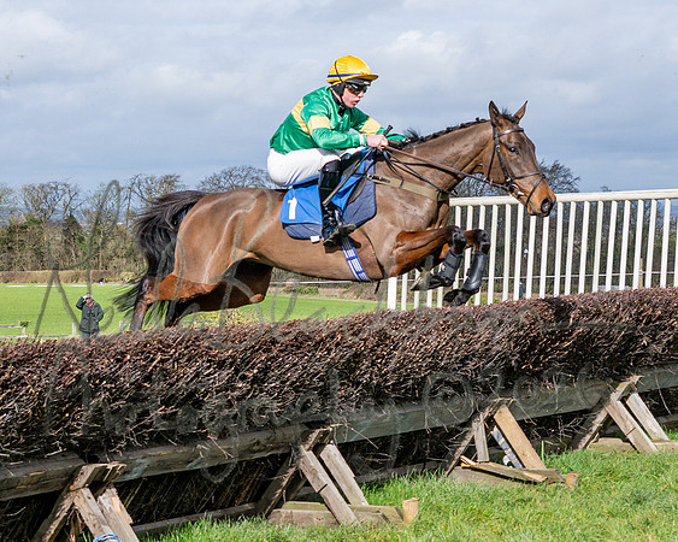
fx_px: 2113
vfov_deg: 14.6
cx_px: 372
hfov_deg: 18.2
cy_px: 235
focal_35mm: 105
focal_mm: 35
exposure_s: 1/2000
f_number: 4
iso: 200
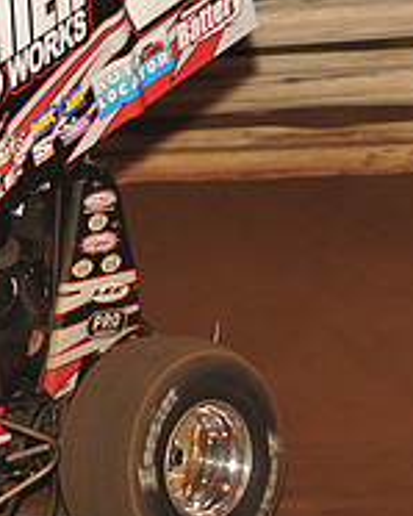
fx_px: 6015
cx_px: -161
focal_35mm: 394
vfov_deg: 4.9
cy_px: 222
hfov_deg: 3.9
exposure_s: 1/320
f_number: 6.3
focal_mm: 135
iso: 800
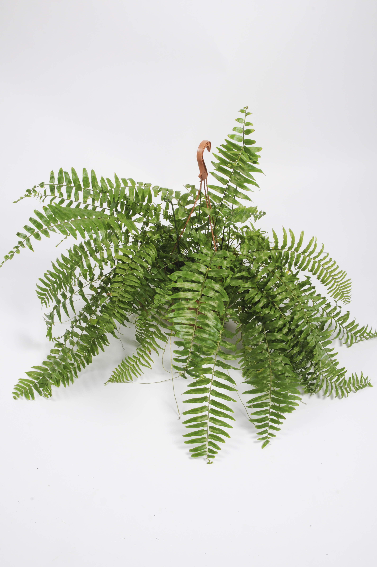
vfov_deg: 57.3
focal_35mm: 33
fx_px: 520
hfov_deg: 39.9
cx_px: 188
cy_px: 284
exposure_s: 1/125
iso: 250
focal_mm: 22
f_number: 18
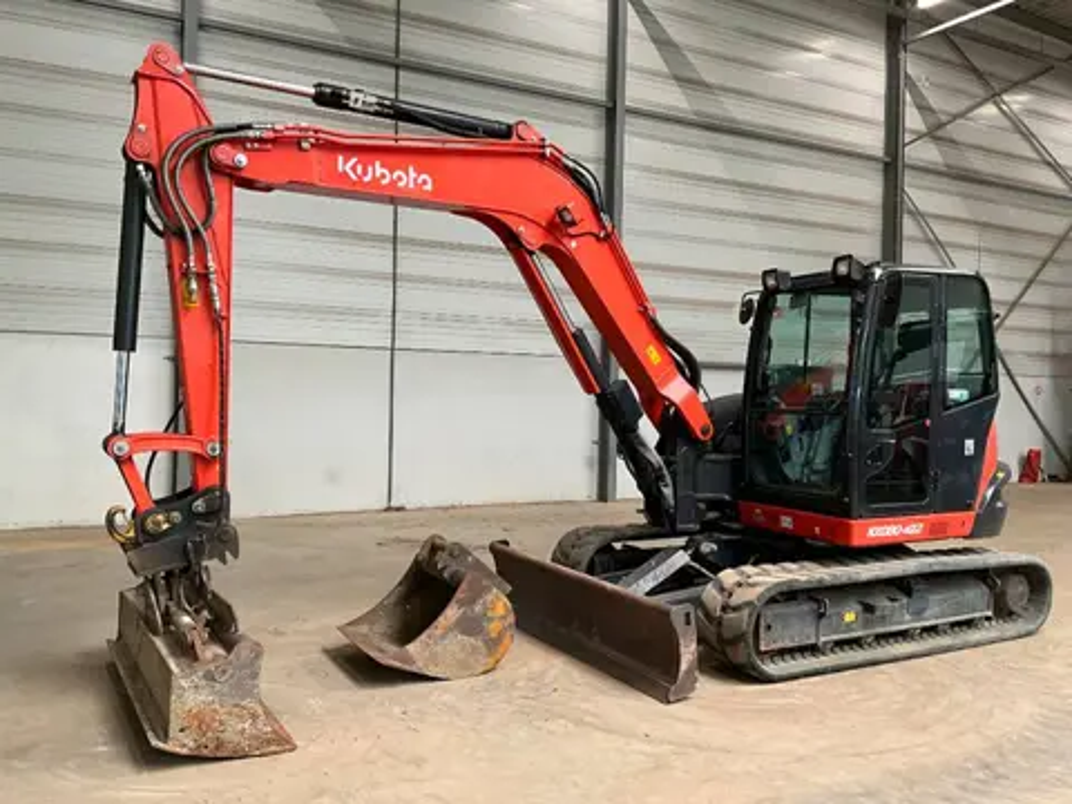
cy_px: 402
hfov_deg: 61.7
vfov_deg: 48.2
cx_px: 536
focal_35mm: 29
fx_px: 898
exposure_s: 1/70
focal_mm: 3
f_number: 1.8
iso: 64
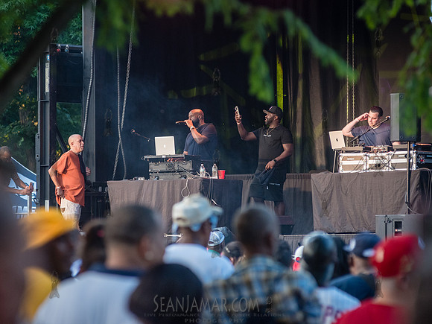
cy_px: 146
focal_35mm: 255
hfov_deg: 7.8
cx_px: 191
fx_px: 3182
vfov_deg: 5.8
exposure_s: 1/400
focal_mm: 200
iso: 1000
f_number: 4.5
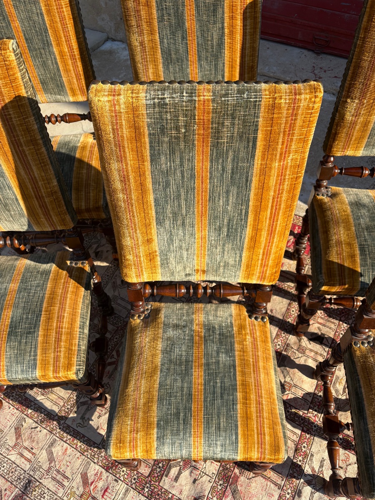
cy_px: 250
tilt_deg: -53.0
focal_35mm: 26
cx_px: 188
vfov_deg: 67.3
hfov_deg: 53.1
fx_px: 376
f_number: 1.6
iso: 50
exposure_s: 1/1393
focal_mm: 5.96
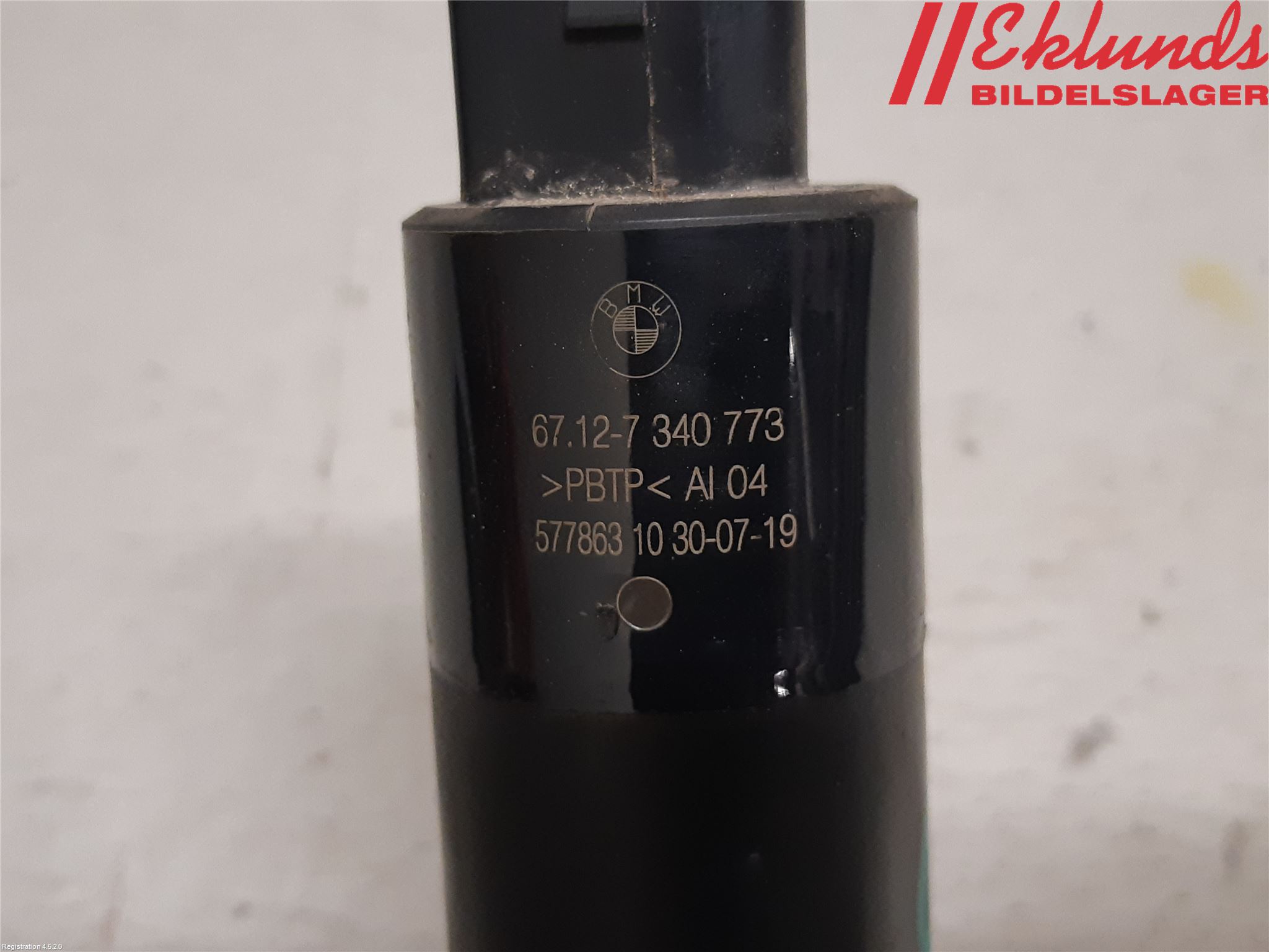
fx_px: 953
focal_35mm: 26
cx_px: 634
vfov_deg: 53.1
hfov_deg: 67.3
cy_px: 476
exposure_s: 1/50
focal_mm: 3.93
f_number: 1.7
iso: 200
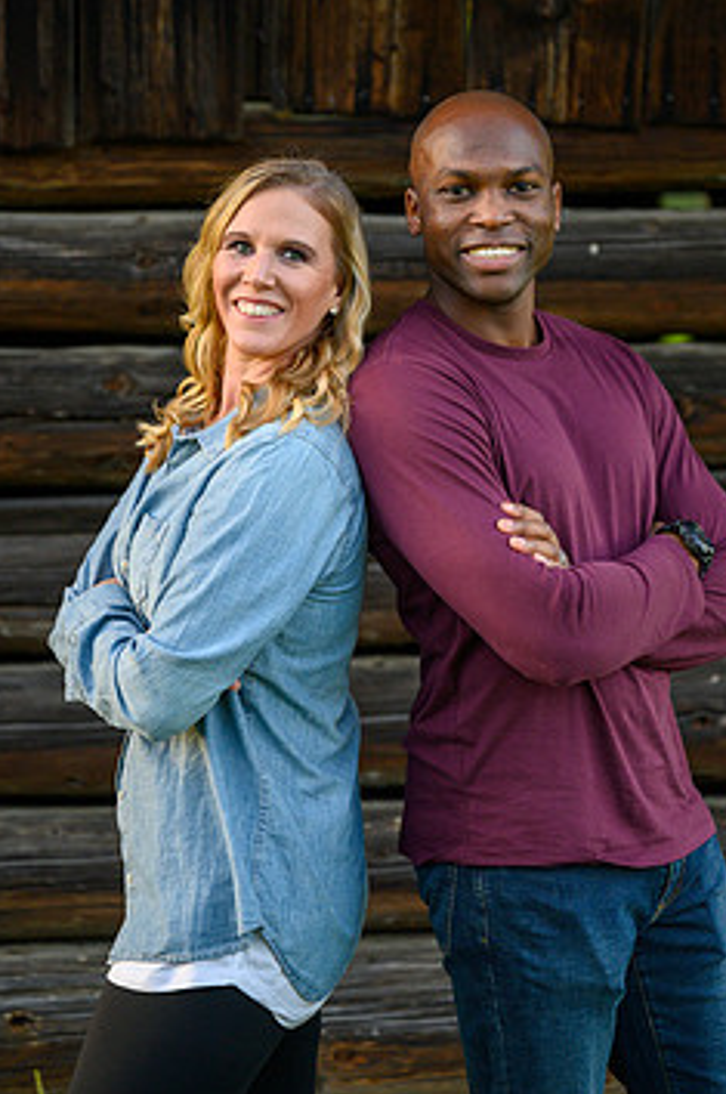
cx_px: 375
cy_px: 467
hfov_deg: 15.3
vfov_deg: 22.9
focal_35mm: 89
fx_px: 2700
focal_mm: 70
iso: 400
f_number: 2.8
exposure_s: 1/640
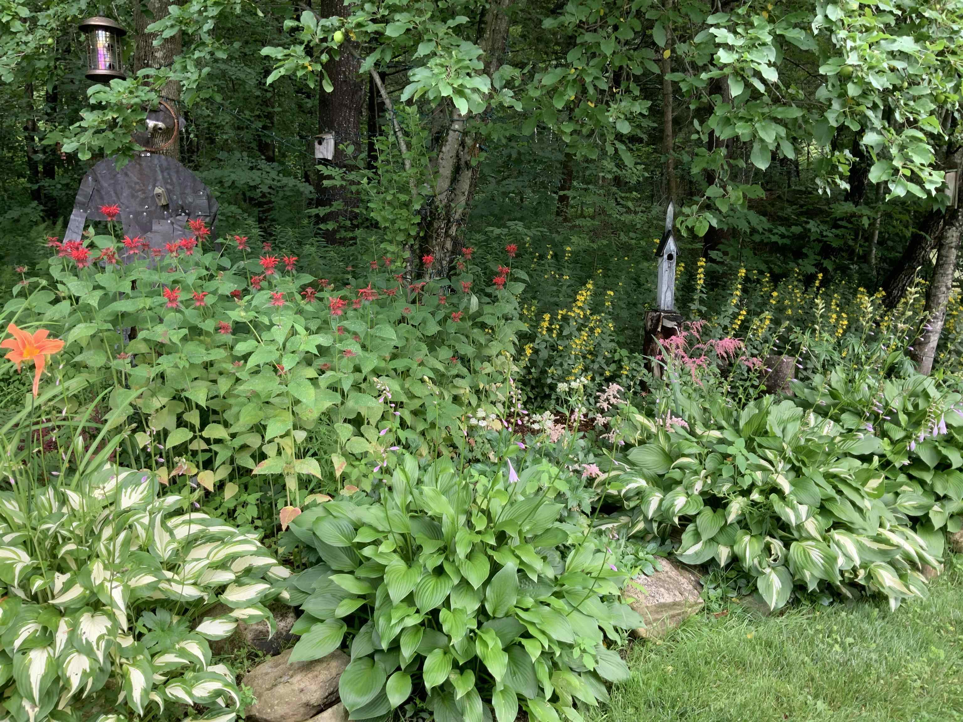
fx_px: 807
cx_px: 482
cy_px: 361
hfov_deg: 61.7
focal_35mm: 29
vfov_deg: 48.2
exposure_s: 1/122
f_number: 1.8
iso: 40
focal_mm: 3
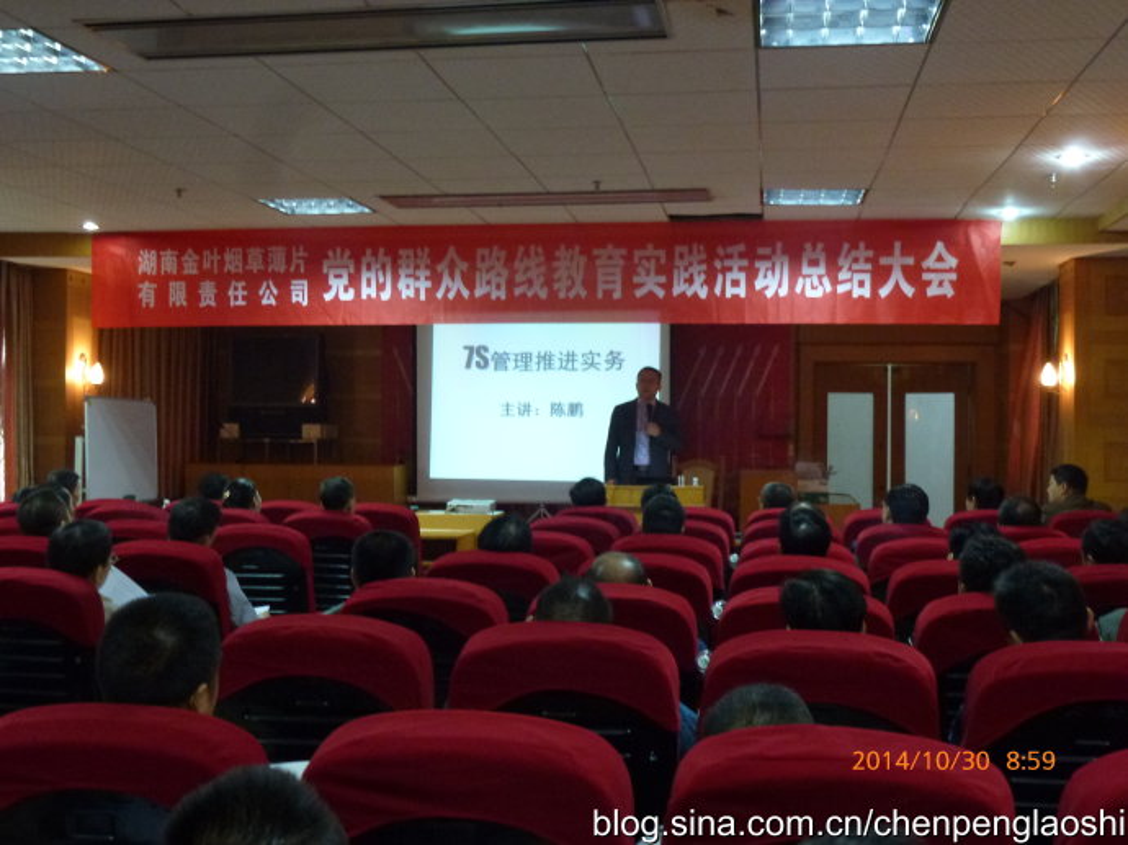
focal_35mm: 41
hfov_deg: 45.8
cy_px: 422
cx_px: 564
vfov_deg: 35.1
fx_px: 1336
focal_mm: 7.4
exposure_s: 1/8
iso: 400
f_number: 3.9
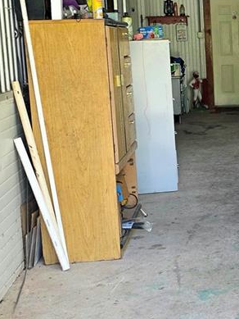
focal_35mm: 71
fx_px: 653
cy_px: 117
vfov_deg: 27.3
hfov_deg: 19.3
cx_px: 299
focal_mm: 6.3
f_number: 1.7
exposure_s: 1/182
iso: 200
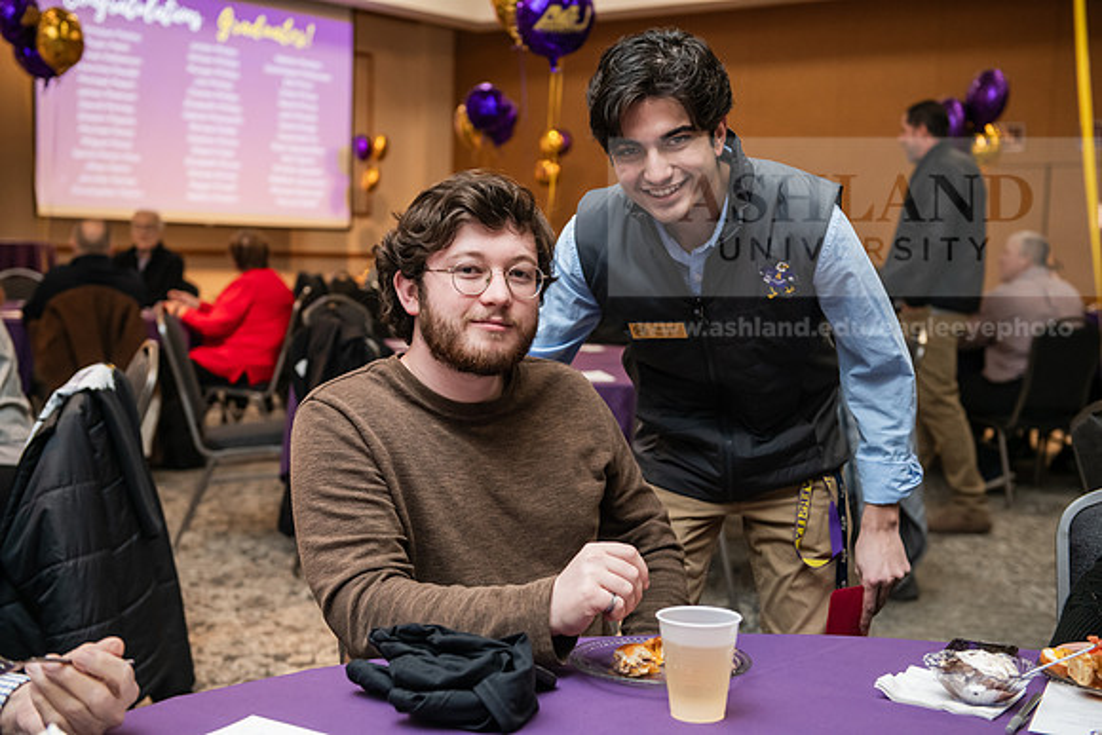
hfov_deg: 39.6
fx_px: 1531
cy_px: 368
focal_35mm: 50
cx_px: 551
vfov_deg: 27.0
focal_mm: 50
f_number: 3.5
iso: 1600
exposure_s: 1/160
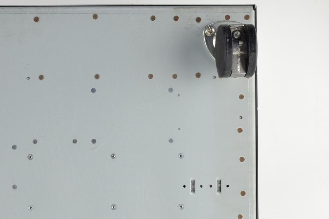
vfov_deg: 13.1
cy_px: 182
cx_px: 19
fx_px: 950
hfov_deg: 19.2
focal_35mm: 104
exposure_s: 1/30
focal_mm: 35
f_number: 10
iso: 400
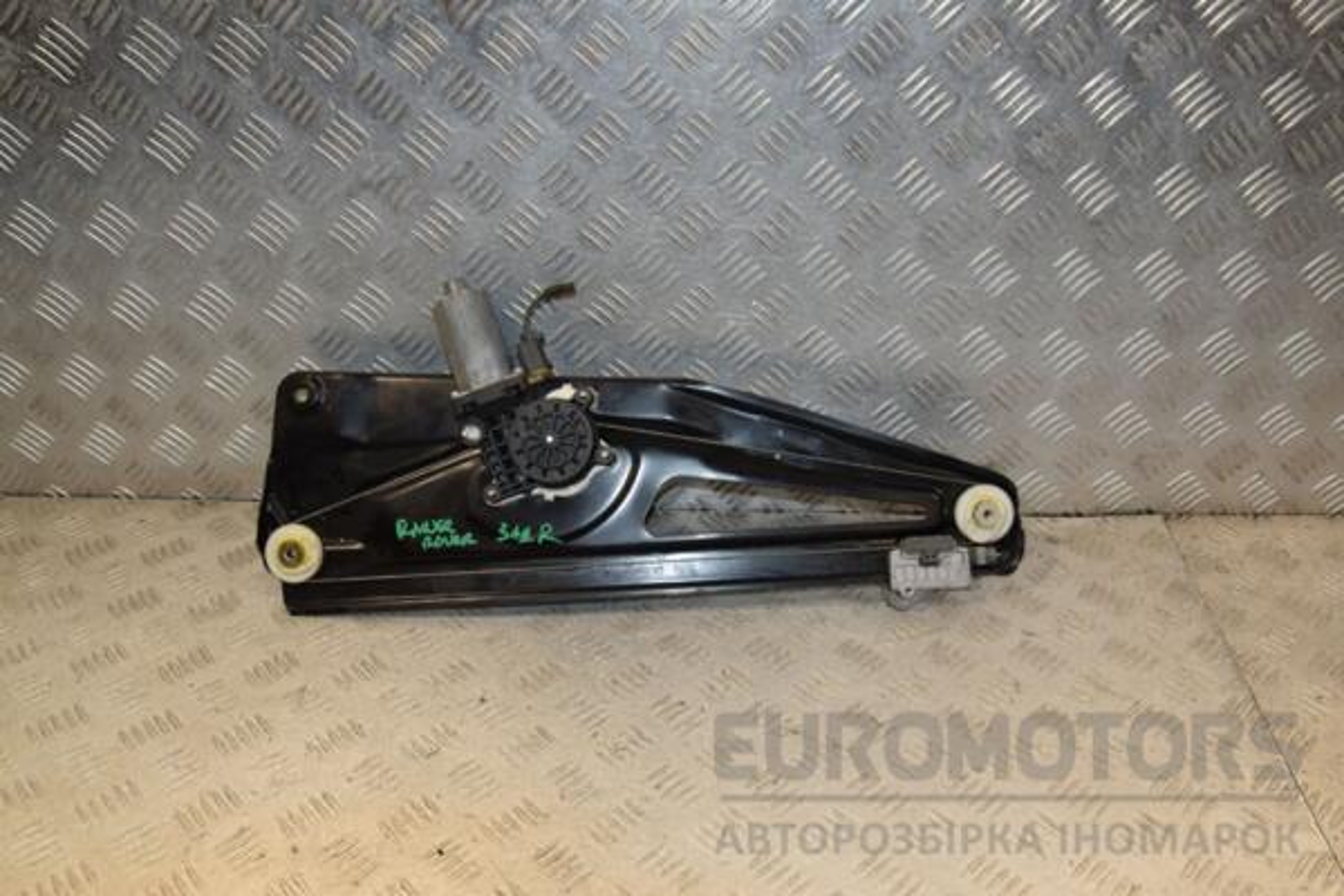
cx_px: 672
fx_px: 1176
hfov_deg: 59.5
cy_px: 448
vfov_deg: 41.7
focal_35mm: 32
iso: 800
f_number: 7.1
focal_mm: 21
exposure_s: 1/200
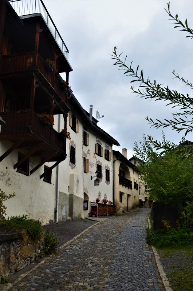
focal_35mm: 33
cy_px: 146
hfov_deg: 39.8
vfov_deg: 57.3
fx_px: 267
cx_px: 96
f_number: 10
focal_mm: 22
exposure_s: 1/200
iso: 320
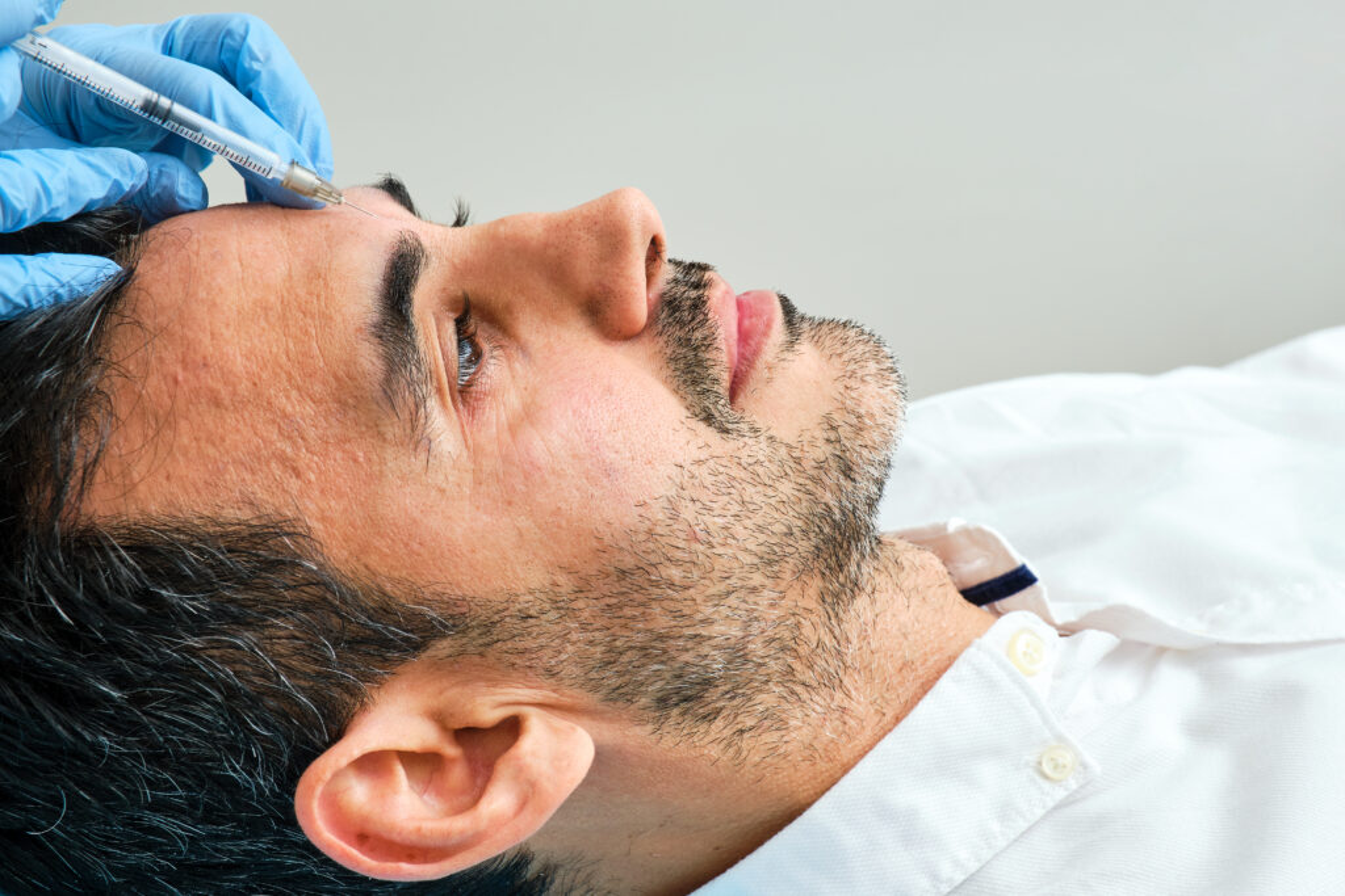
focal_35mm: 83
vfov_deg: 16.5
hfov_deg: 24.5
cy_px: 448
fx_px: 3101
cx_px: 672
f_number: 8
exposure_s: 1/100
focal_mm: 55
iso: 200
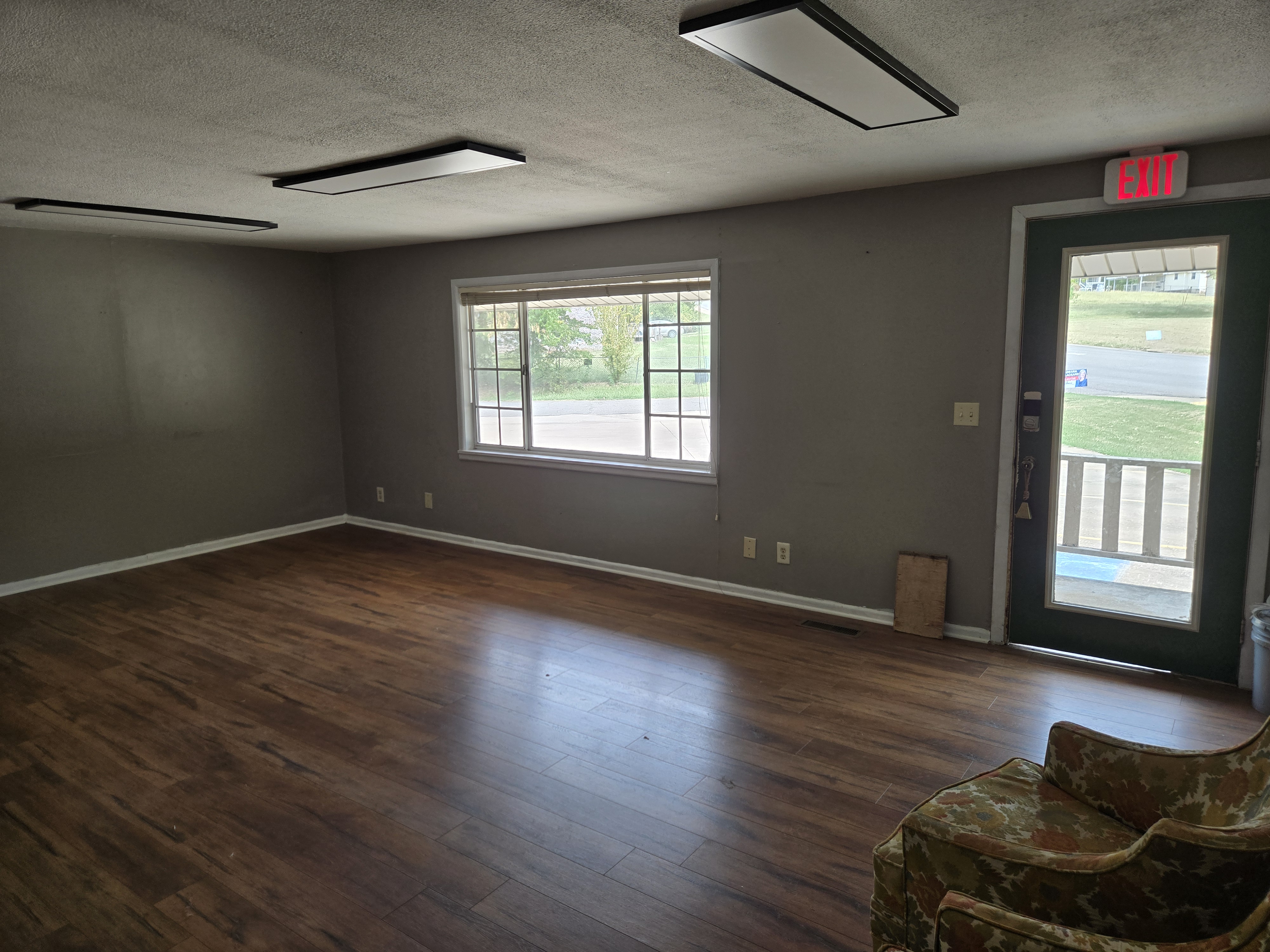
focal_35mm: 23
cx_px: 635
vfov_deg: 58.9
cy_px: 476
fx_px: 844
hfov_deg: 73.9
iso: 64
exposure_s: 1/180
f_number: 1.8
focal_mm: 5.4
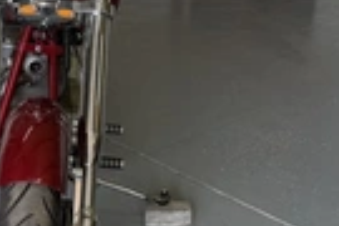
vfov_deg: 18.4
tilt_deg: -25.5
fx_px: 697
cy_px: 141
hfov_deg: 27.2
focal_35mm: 74
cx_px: 110
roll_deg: +1.2
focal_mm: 6.76
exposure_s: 1/184
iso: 64
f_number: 1.78
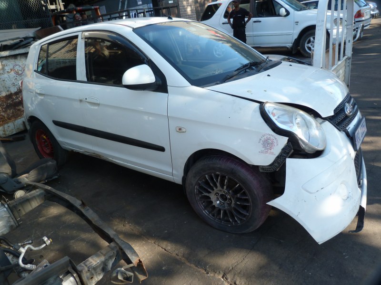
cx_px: 190
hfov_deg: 69.4
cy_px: 142
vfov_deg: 54.9
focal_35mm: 25
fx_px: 275
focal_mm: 4.5
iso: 80
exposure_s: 1/125
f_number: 3.2
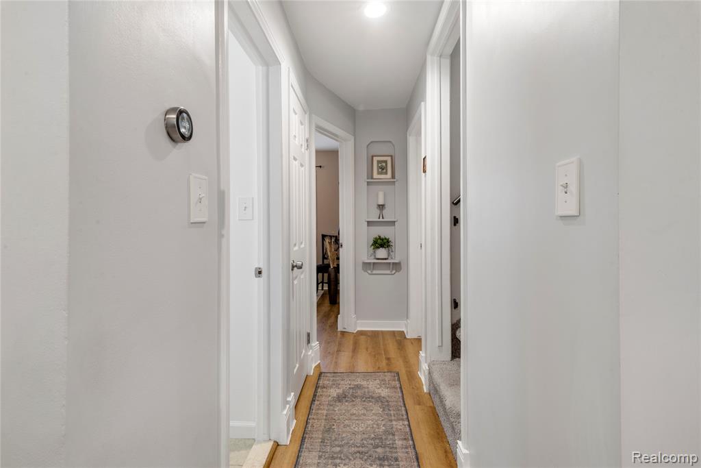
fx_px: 331
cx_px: 350
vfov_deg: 70.5
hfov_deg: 93.3
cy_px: 234
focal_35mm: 17
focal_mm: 17
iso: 400
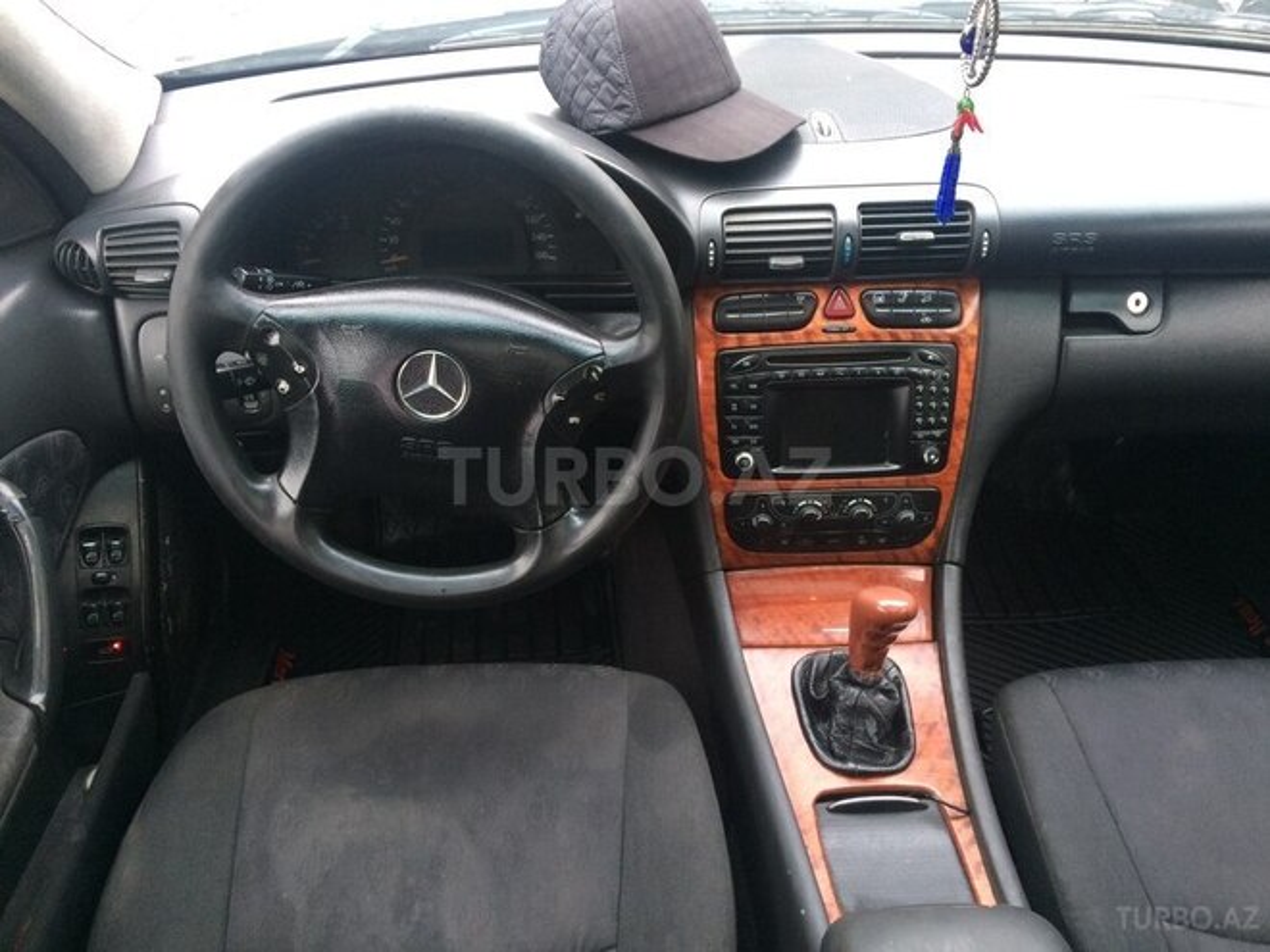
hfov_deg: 61.7
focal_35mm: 29
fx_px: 1064
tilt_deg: -36.7
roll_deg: -1.5
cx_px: 635
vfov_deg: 48.2
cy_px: 476
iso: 125
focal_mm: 4.15
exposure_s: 1/33
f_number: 2.2
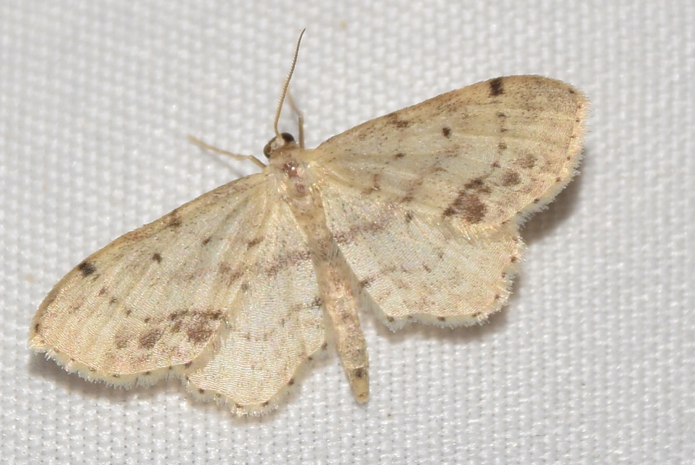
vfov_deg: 6.6
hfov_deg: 9.8
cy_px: 232
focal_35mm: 210
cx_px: 348
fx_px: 4058
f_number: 13
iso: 100
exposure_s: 1/160
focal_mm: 140
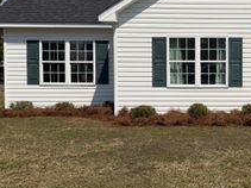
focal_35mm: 57
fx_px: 413
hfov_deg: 31.7
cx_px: 239
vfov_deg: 25.6
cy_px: 76
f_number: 1.78
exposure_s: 1/11905
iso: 80
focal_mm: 6.76
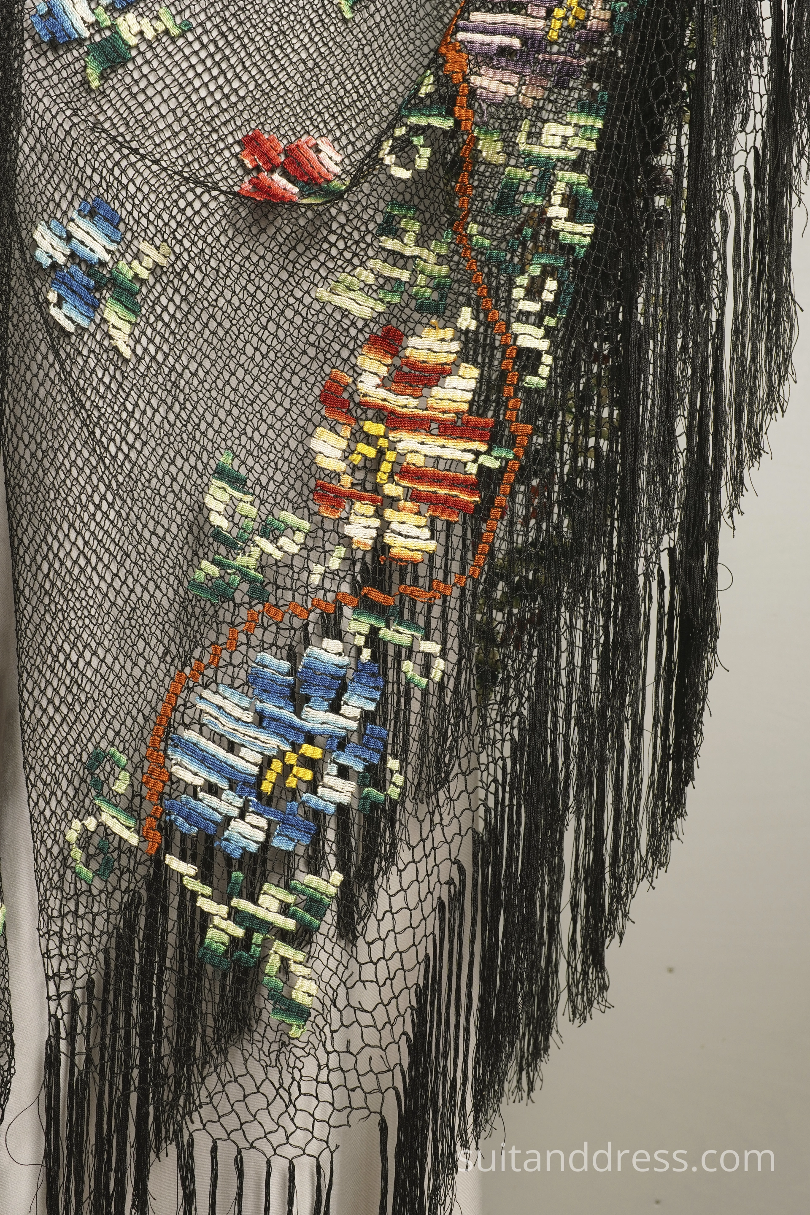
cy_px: 608
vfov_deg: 41.1
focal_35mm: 48
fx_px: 1620
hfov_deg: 28.1
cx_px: 405
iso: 320
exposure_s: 1/15
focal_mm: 32
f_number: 8
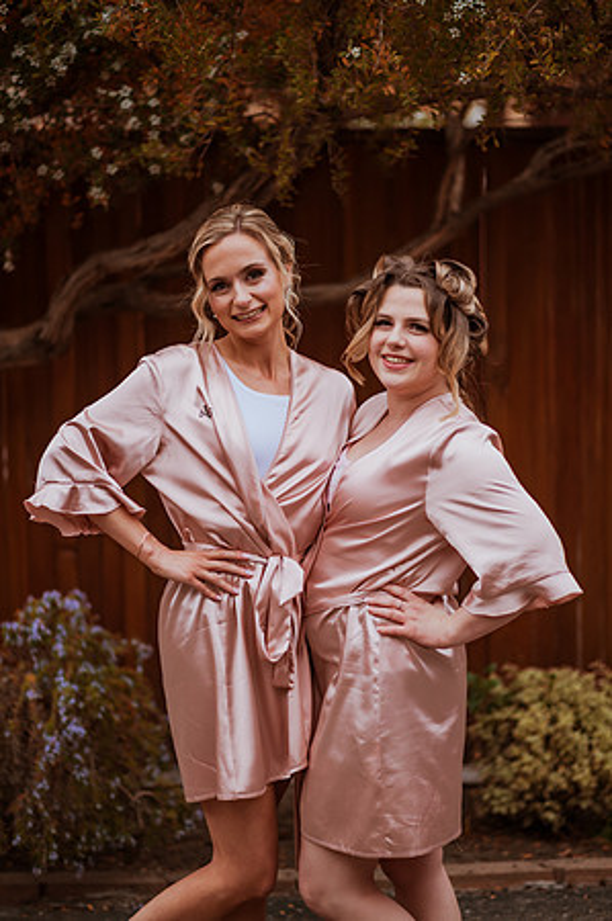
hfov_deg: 16.0
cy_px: 460
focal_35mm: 85
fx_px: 2172
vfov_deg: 23.9
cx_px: 306
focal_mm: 85
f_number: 1.8
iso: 125
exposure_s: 1/2000
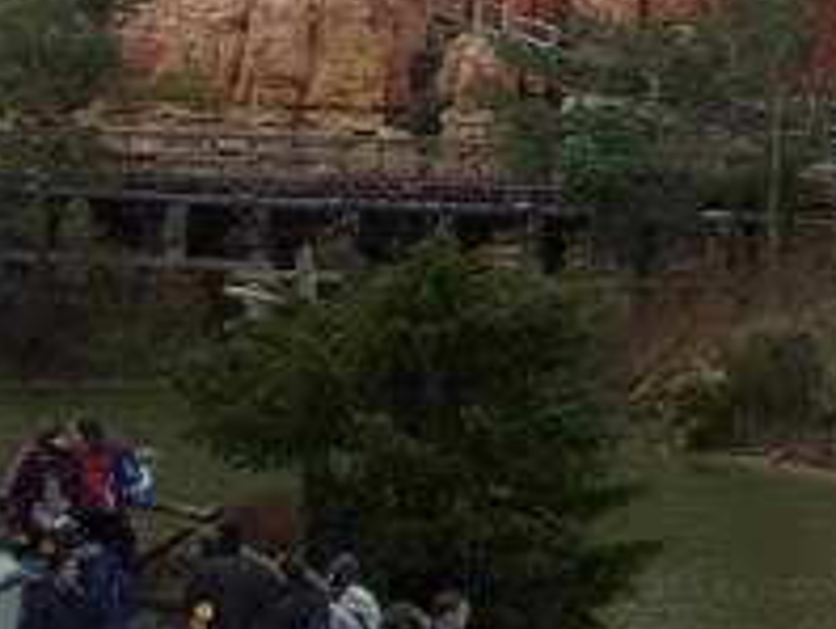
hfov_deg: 14.4
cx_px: 1305
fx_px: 3047
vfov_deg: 11.6
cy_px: -34
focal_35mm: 126
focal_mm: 8
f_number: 4.8
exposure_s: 1/200
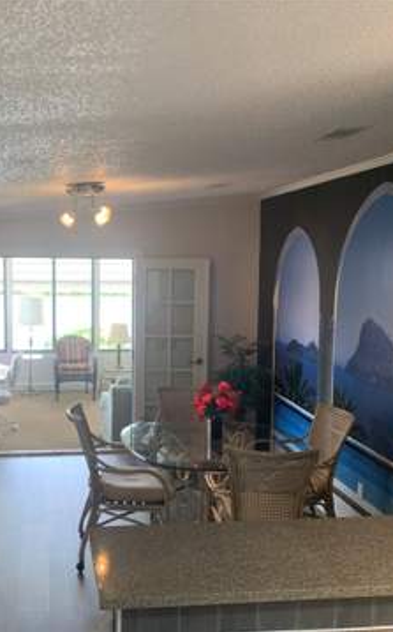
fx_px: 636
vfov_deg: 52.8
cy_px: 316
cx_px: 106
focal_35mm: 37
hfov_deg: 33.8
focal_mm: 4.25
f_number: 1.8
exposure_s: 1/60
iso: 64
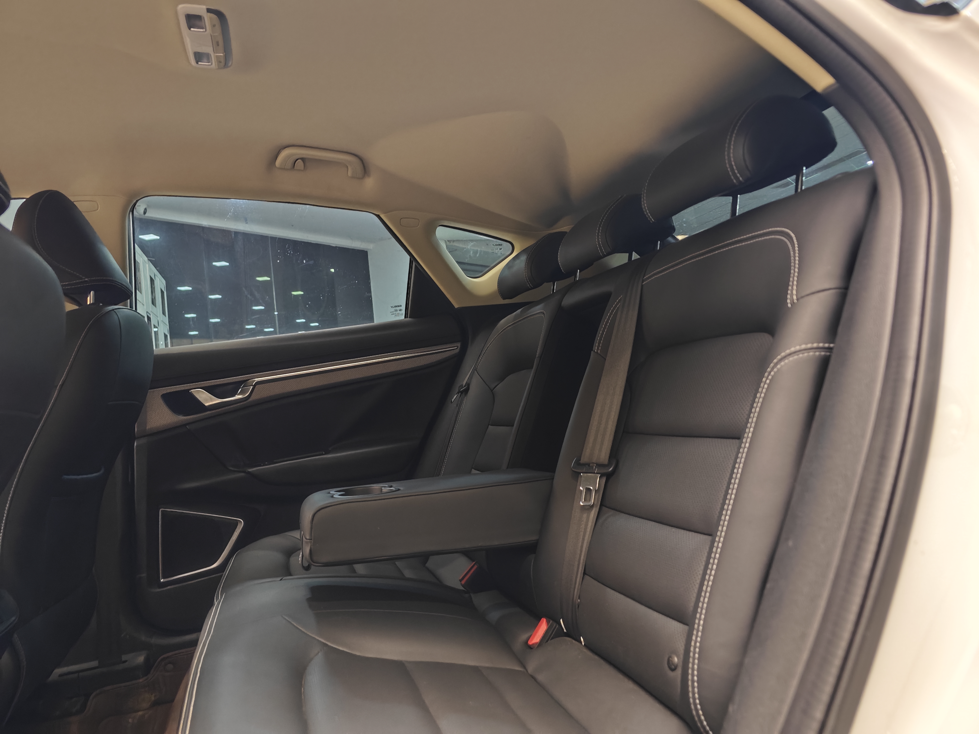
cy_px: 367
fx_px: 650
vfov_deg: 58.9
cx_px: 490
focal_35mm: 23
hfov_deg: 73.9
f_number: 1.9
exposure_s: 1/25
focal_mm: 8.7
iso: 1600
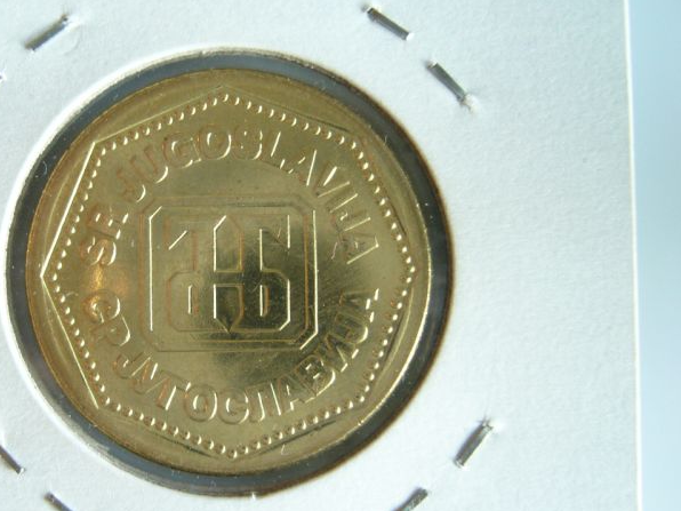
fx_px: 925
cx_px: 245
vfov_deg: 30.9
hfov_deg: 40.1
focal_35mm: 47
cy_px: 284
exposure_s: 1/8
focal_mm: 5.8
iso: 125
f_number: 2.8
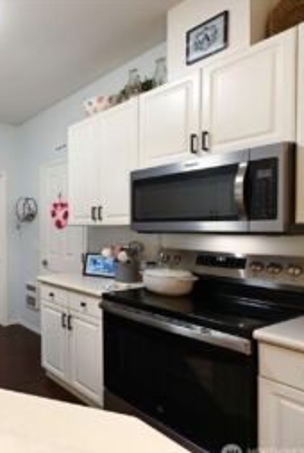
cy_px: 234
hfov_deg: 43.6
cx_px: -34
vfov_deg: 78.5
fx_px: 278
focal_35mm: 22
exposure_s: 1/3
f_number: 7.1
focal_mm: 14
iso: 200
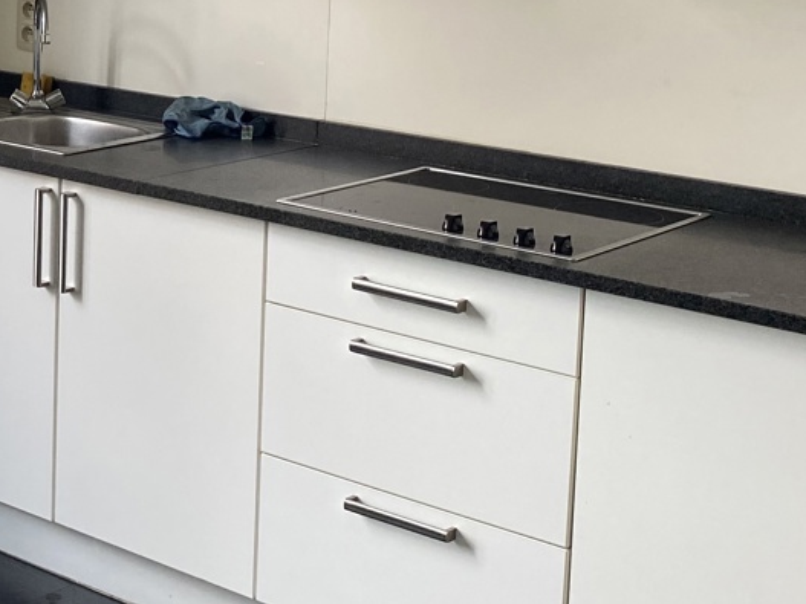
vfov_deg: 18.3
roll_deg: +0.1
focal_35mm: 79
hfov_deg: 23.3
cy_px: 55
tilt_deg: -9.6
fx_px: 1839
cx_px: -64
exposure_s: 1/121
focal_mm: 4.25
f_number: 1.8
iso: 100
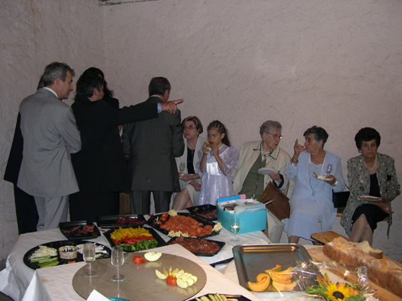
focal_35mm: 38
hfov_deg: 49.0
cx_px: 201
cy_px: 150
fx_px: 441
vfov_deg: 37.7
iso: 149
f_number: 2.8
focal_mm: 8
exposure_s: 1/60
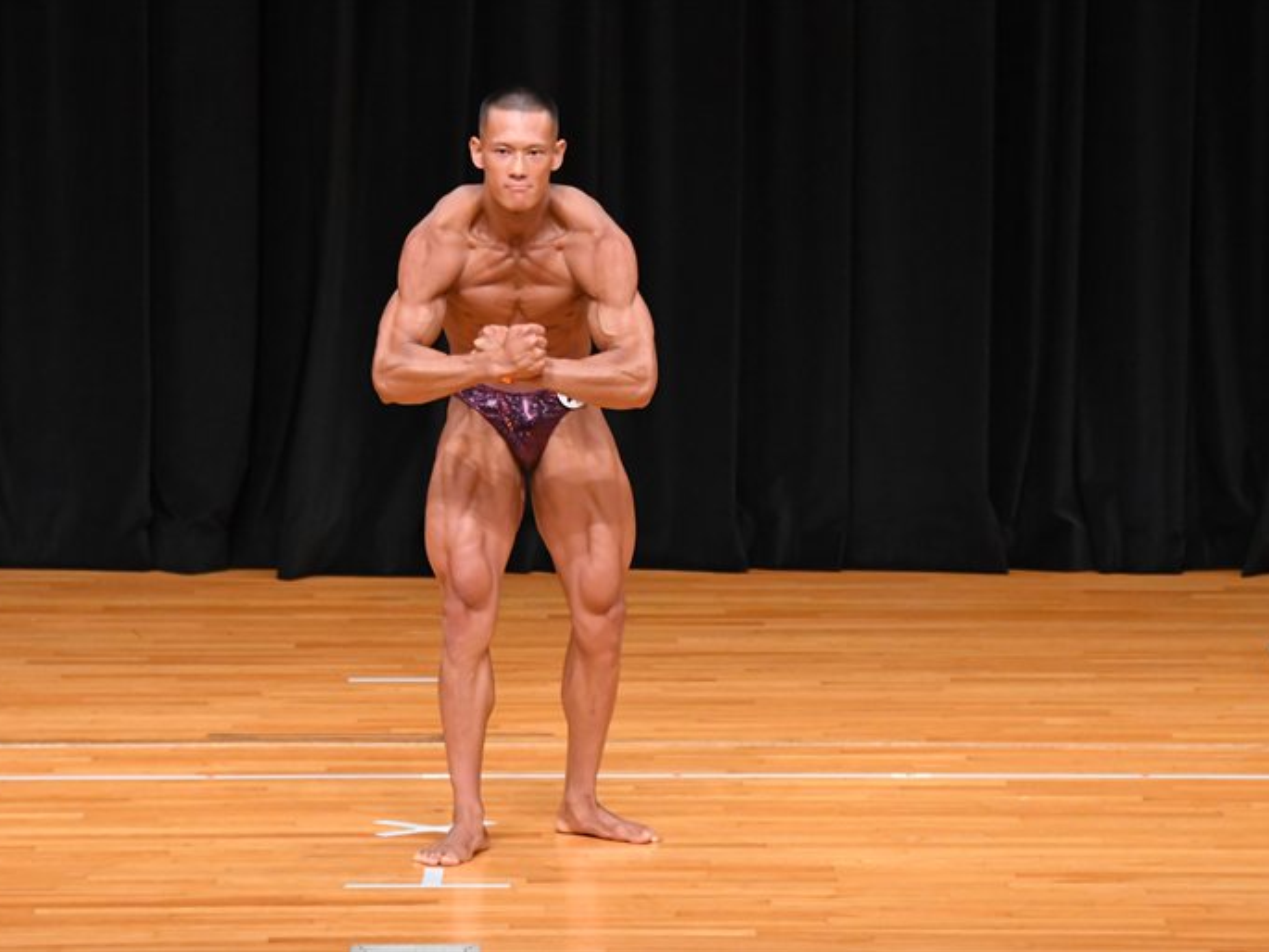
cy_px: 476
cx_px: 660
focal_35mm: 310
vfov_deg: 4.8
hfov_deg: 6.4
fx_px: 11366
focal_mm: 190
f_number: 5.6
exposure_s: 1/400
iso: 4000
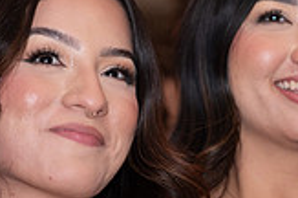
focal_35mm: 517
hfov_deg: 4.0
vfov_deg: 2.6
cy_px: 130
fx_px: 4271
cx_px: 433
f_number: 2.8
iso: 640
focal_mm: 145
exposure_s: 1/60
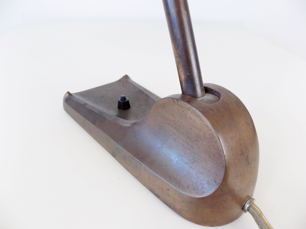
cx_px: 153
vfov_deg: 58.9
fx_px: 203
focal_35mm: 23
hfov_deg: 73.9
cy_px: 114
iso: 80
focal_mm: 4
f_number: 3.1
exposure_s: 1/50
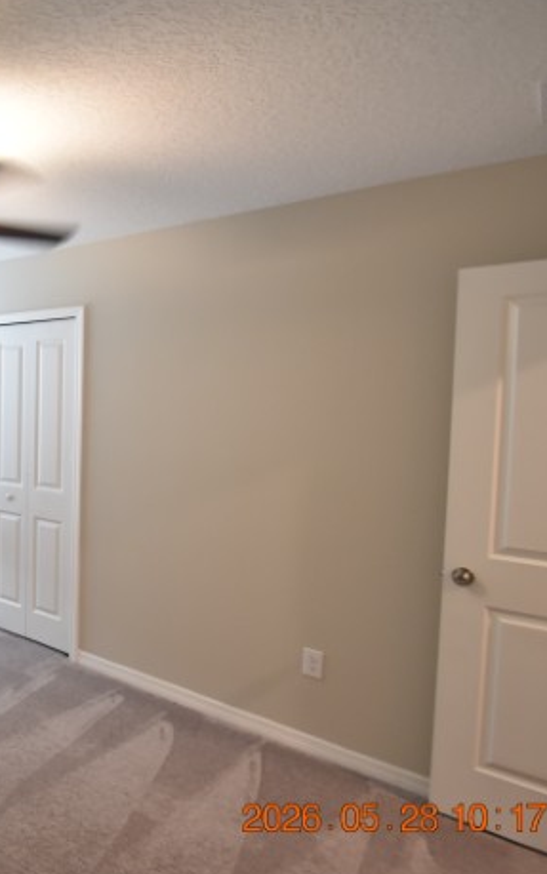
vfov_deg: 74.8
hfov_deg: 43.2
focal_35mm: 24
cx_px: -10
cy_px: 430
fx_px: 572
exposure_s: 1/45
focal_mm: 10
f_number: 3.5
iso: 800
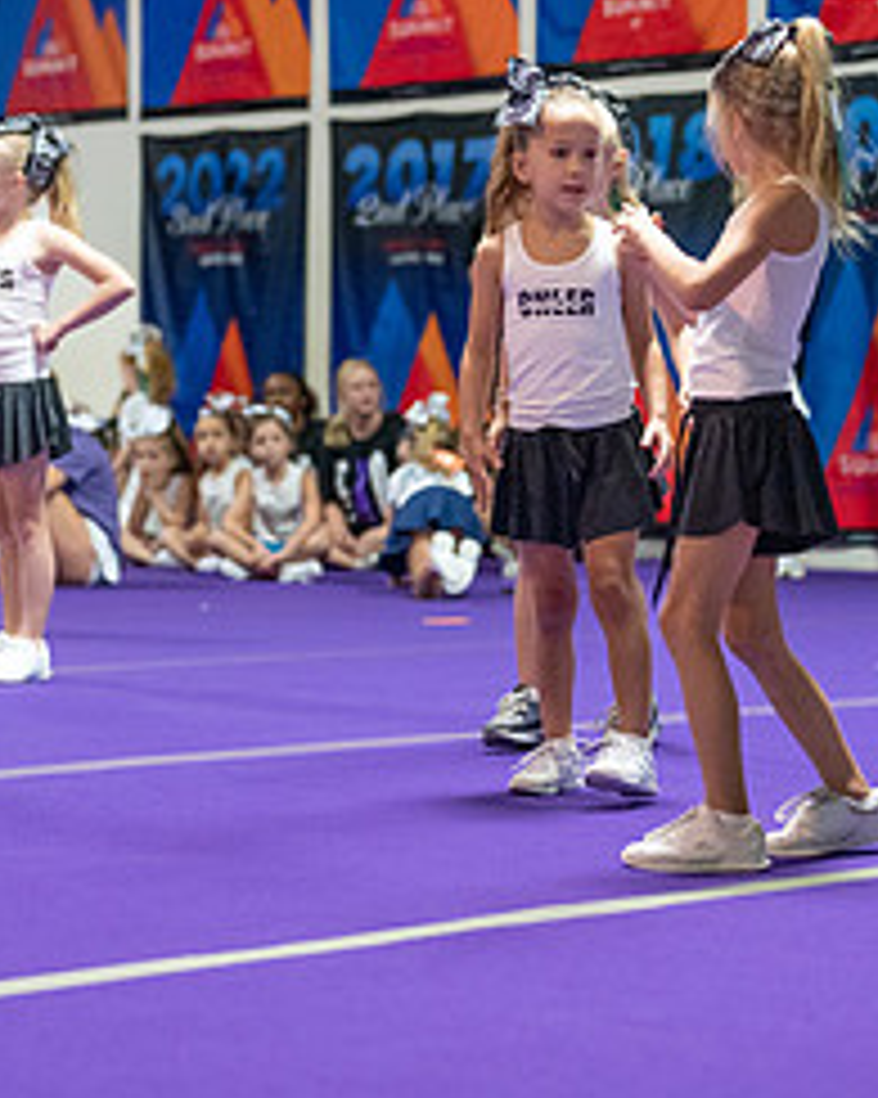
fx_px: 3835
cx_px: 531
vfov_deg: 16.2
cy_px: 277
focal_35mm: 118
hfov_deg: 13.1
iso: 4000
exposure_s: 1/1000
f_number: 1.8
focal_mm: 50
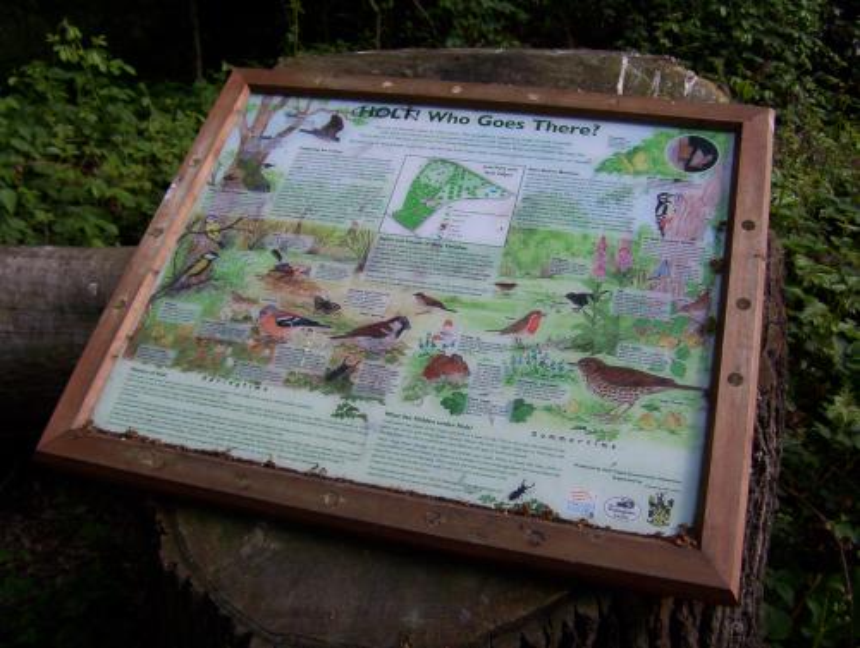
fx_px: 896
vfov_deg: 39.8
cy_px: 324
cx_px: 430
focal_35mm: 36
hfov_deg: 51.3
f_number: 2.76
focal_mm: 5.54
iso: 100
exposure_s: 1/513
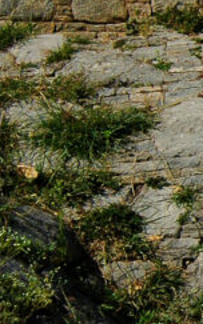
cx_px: 540
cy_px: 186
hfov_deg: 9.6
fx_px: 1026
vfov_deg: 18.0
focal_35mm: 116
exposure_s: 1/250
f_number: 9
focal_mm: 18
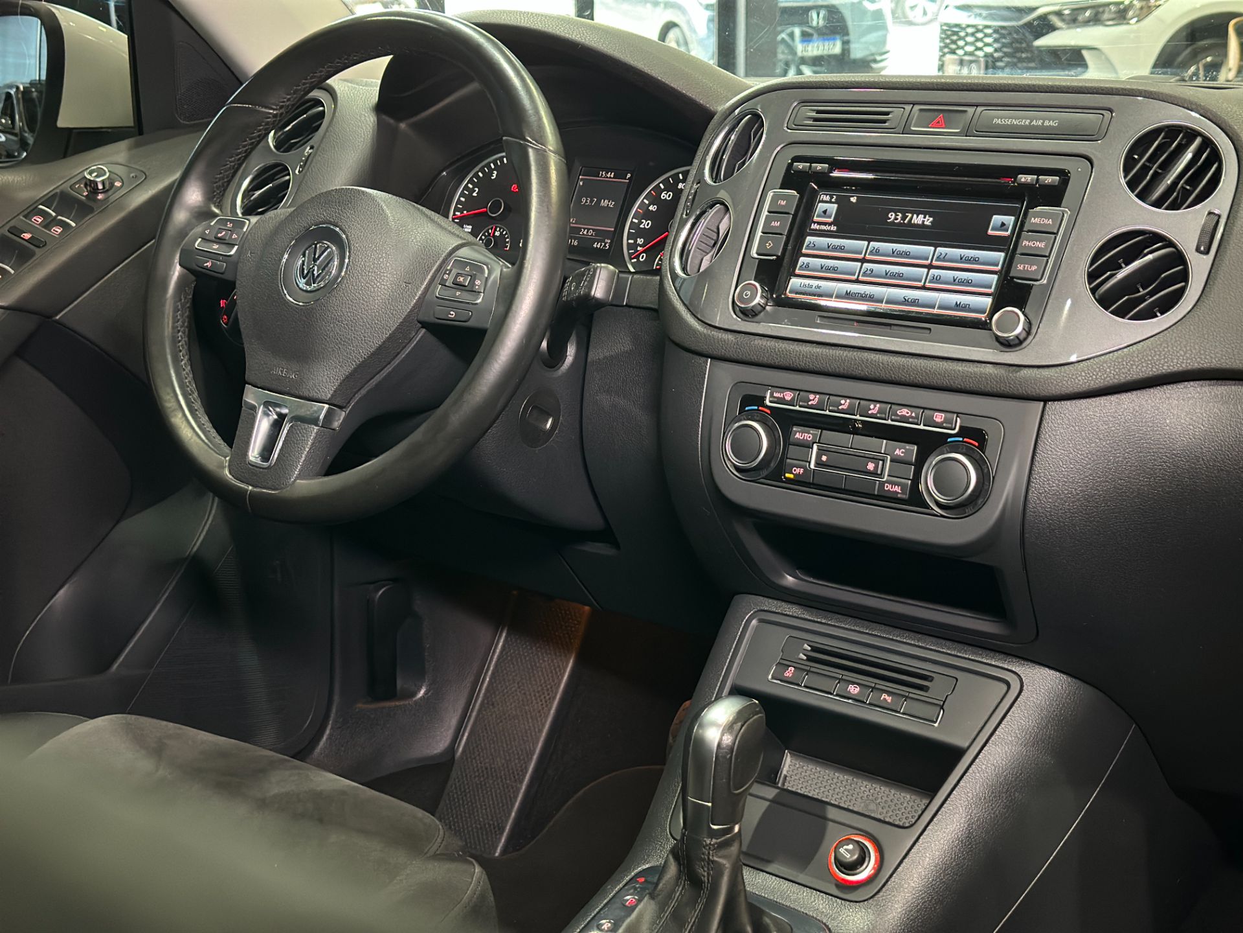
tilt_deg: -16.9
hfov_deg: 39.7
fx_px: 1724
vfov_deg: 30.3
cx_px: 622
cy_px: 466
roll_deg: +0.9
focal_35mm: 48
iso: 500
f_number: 1.78
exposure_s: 1/40
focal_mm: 6.86
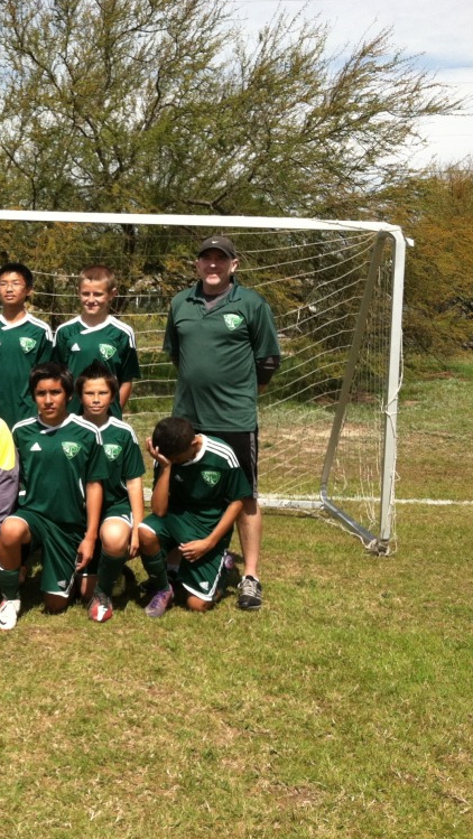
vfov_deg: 39.8
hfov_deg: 21.5
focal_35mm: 52
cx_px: -89
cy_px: 416
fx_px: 1158
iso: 80
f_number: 2.8
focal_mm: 3.85
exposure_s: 1/1022
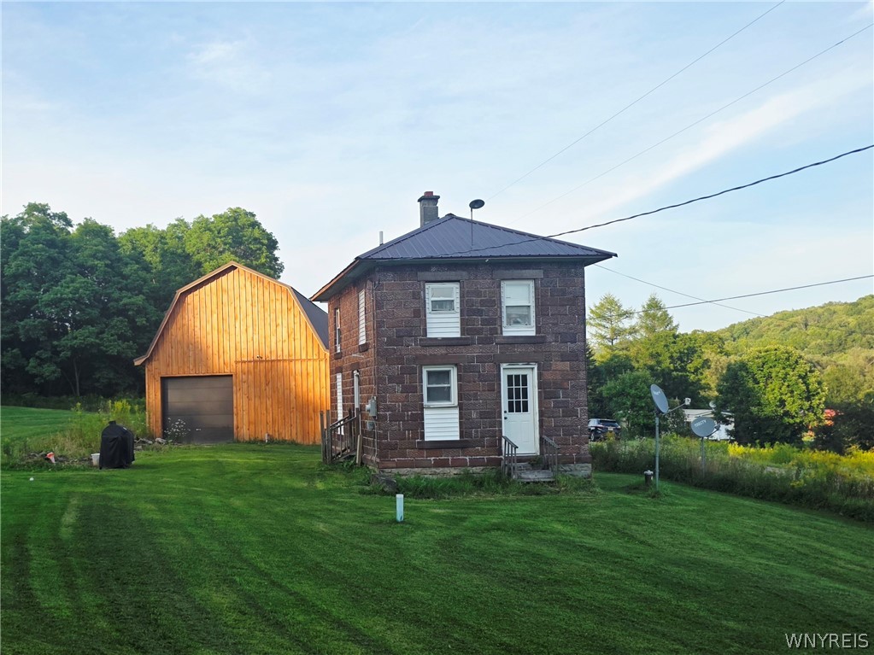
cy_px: 328
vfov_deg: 58.9
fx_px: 581
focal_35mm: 23
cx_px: 437
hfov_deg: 73.9
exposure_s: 1/2000
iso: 80
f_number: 1.7
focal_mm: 6.3
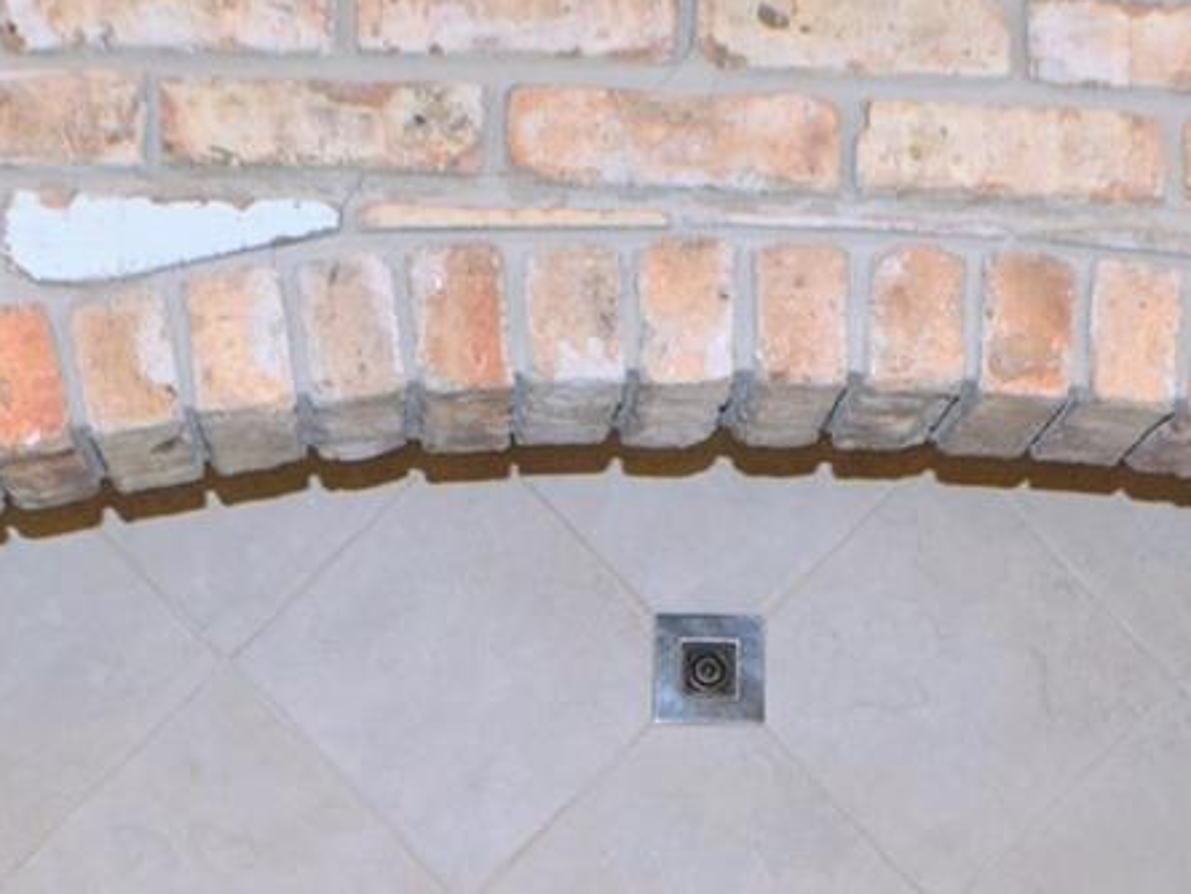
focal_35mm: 114
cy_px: 1378
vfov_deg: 12.3
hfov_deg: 17.2
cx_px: 704
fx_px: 3923
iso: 800
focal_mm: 22
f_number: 5
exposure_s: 1/100
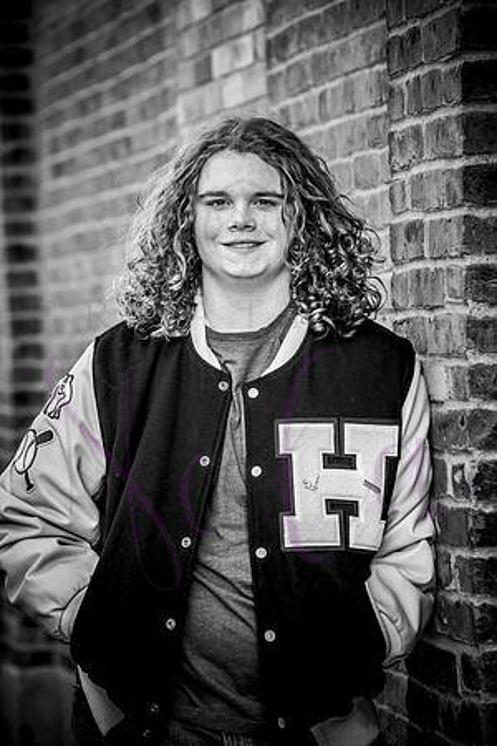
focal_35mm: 145
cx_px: 248
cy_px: 373
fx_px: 3002
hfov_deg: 9.5
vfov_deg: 14.2
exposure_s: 1/400
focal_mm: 145
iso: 640
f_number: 5
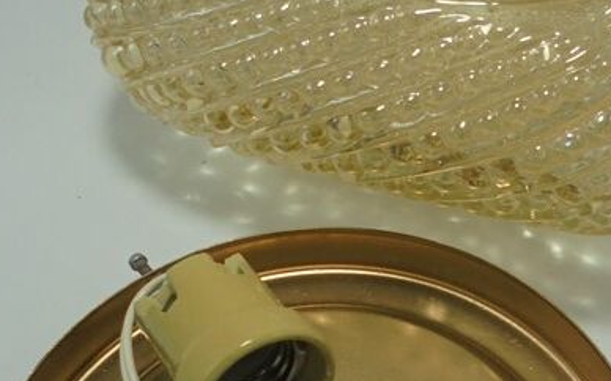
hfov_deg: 31.7
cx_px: 417
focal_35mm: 64
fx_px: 1065
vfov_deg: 20.1
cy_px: 302
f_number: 3.5
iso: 100
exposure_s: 1/160
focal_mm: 4.6
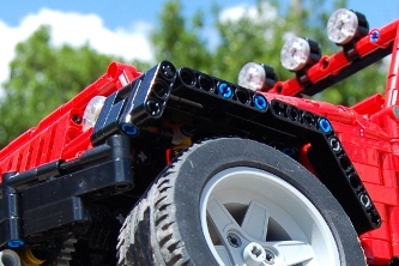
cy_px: 256
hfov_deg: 24.9
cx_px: 270
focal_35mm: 81
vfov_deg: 16.6
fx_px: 898
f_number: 5.6
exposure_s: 1/400
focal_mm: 20
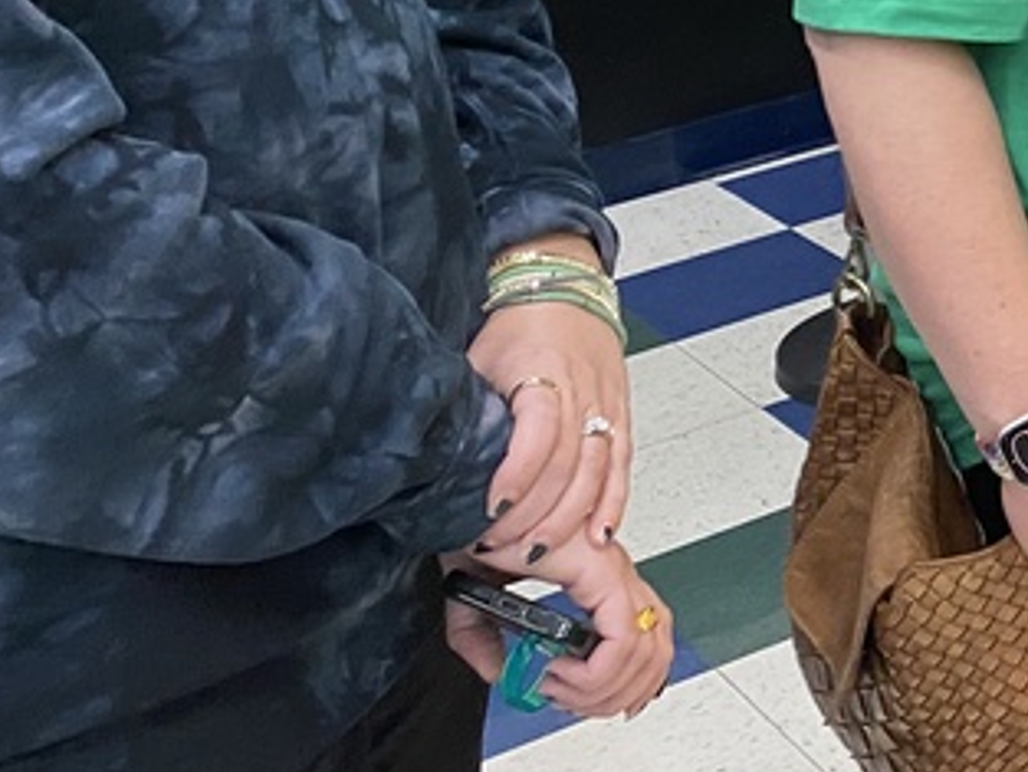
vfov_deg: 16.4
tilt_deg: -11.2
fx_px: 2525
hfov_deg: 19.4
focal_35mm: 85
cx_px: 1632
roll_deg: +1.3
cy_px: -233
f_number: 1.8
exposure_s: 1/60
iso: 250
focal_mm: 4.25
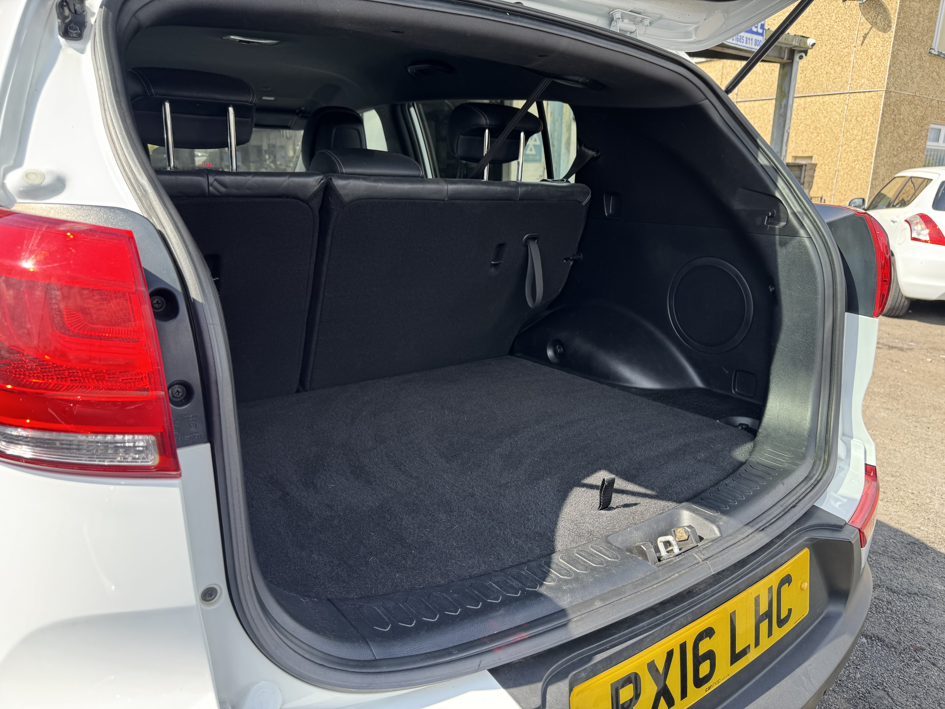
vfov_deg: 56.8
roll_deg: -0.5
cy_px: 354
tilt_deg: -14.4
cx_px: 472
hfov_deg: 71.6
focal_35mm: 24
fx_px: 655
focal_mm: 6.76
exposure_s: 1/514
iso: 80
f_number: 1.78
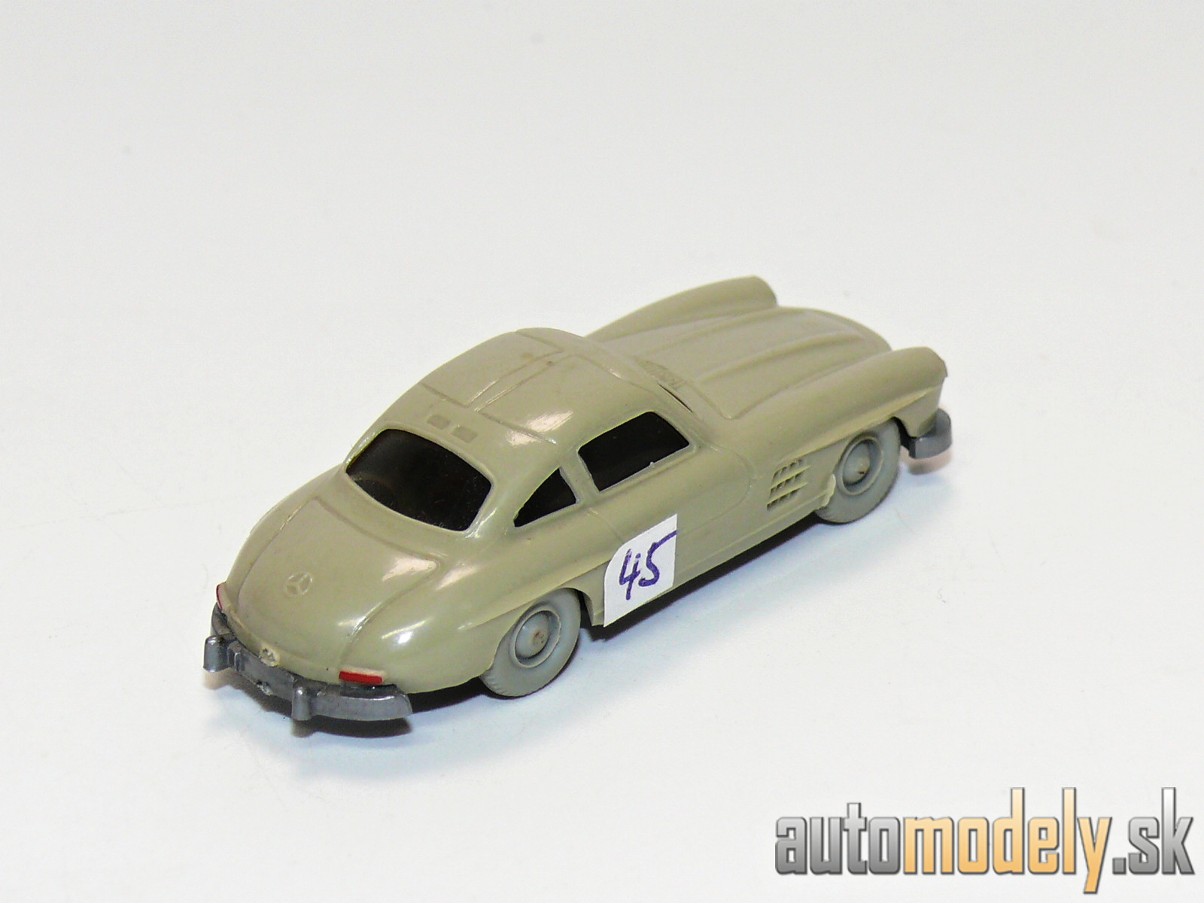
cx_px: 602
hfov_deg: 14.6
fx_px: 4696
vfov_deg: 11.0
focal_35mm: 135
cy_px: 452
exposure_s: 1/30
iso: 100
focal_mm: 16.1
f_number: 4
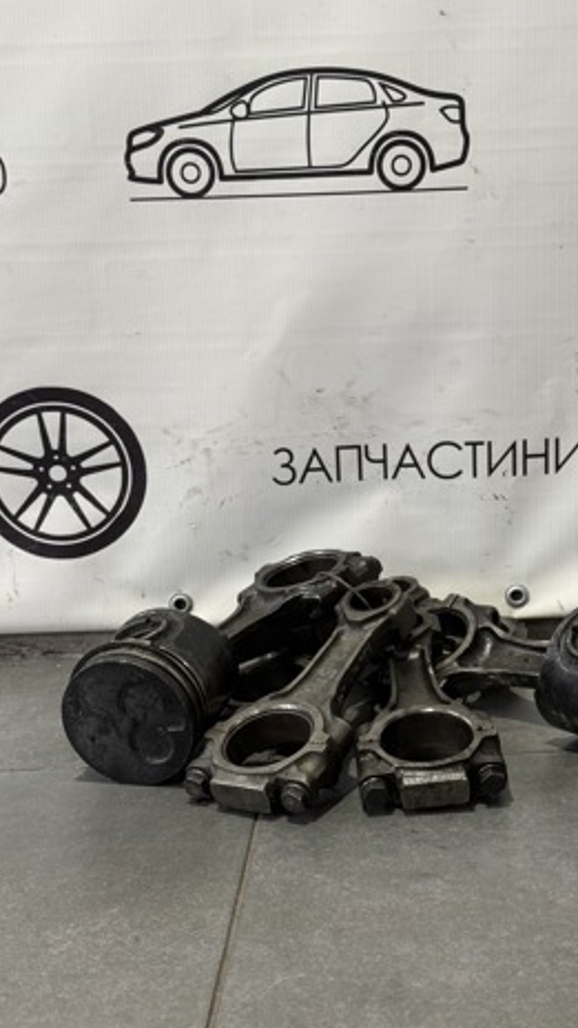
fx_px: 1471
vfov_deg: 38.5
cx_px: 380
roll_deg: +1.7
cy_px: 512
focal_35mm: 54
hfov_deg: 22.1
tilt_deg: -12.8
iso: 125
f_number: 1.78
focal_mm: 6.76
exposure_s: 1/50
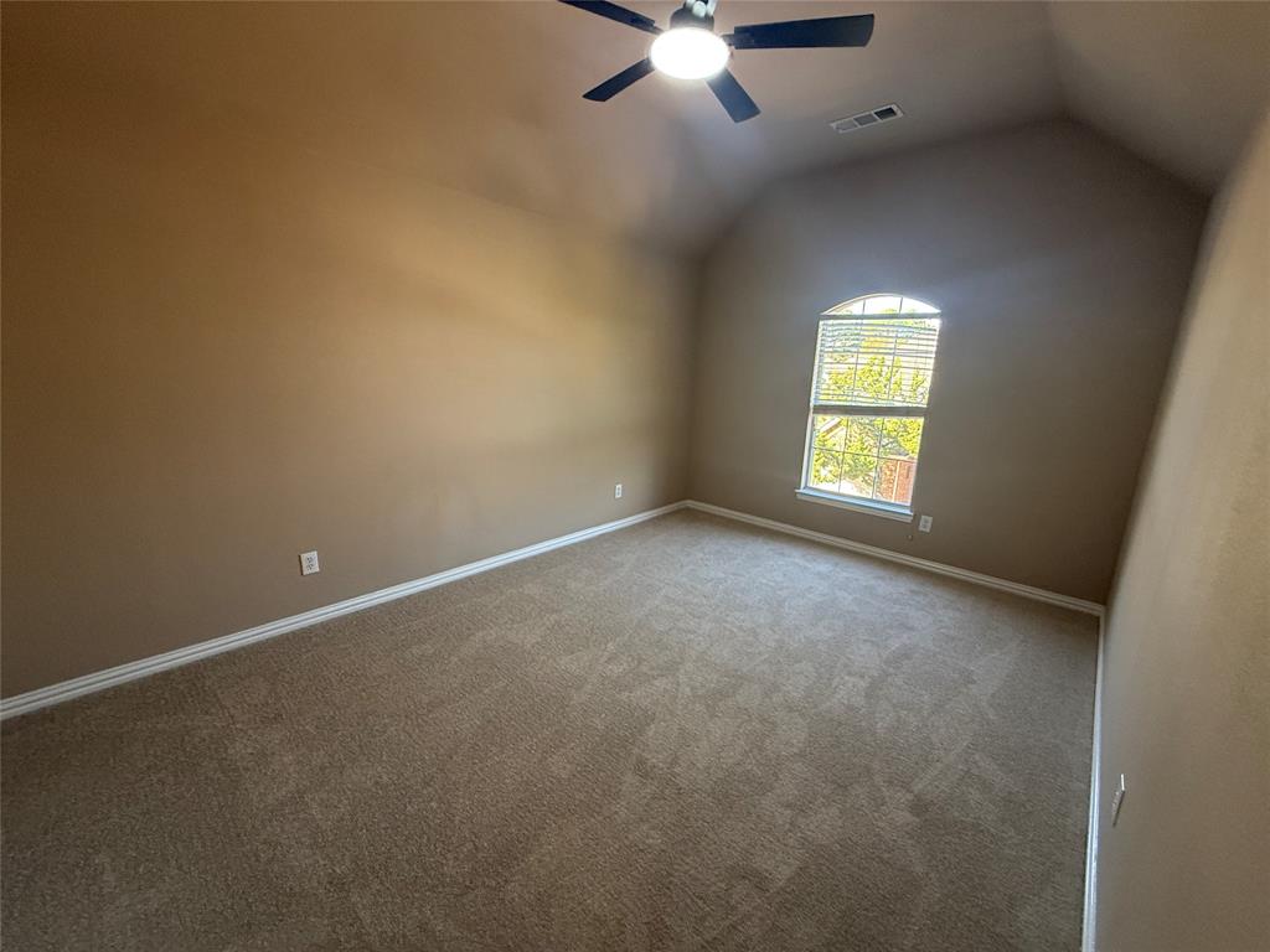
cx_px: 635
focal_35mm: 14
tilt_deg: -11.0
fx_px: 514
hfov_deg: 102.1
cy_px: 476
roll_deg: -2.3
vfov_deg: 85.7
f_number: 2.2
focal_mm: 2.22
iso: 320
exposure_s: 1/99
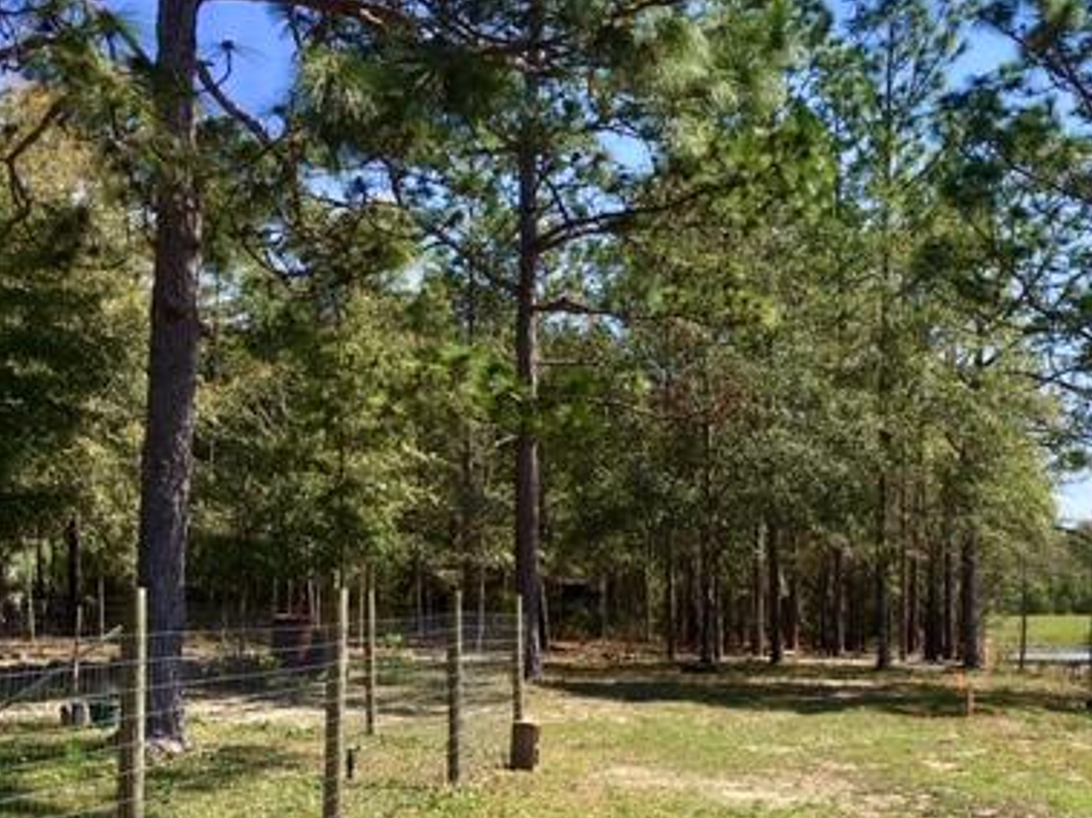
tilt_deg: -0.3
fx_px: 1545
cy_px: 576
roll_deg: +0.9
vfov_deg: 29.4
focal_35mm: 49
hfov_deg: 38.5
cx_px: 726
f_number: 2.2
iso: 25
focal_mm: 4.15
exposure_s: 1/1399
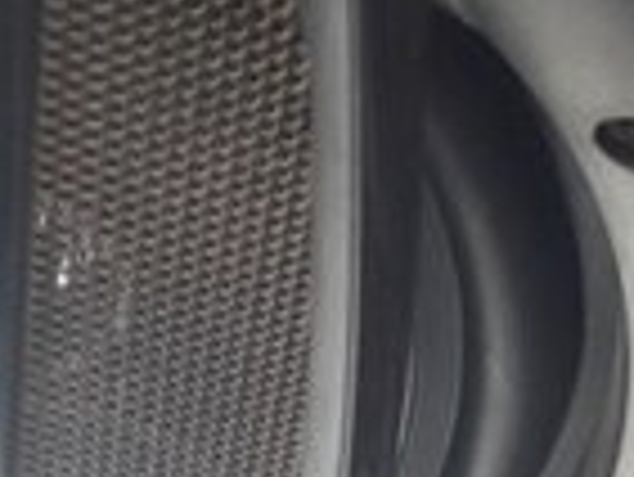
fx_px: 2401
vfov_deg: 11.0
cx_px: 868
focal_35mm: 131
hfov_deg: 14.3
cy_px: 668
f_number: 1.9
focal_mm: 3.7
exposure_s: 1/33
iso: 100
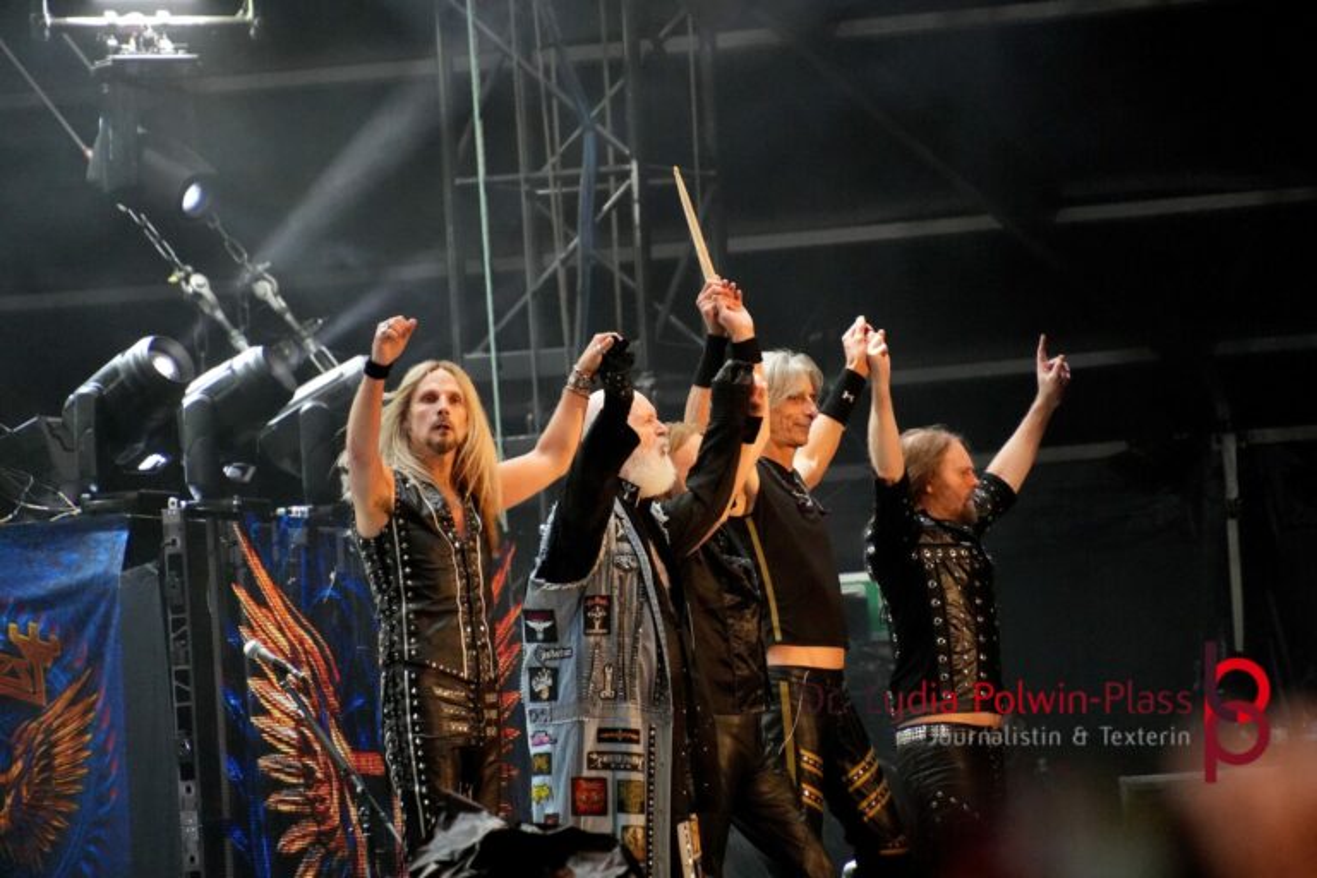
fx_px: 16461
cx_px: 658
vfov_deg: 3.1
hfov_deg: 4.6
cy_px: 439
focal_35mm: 450
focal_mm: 300
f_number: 6.3
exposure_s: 1/500
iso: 6400
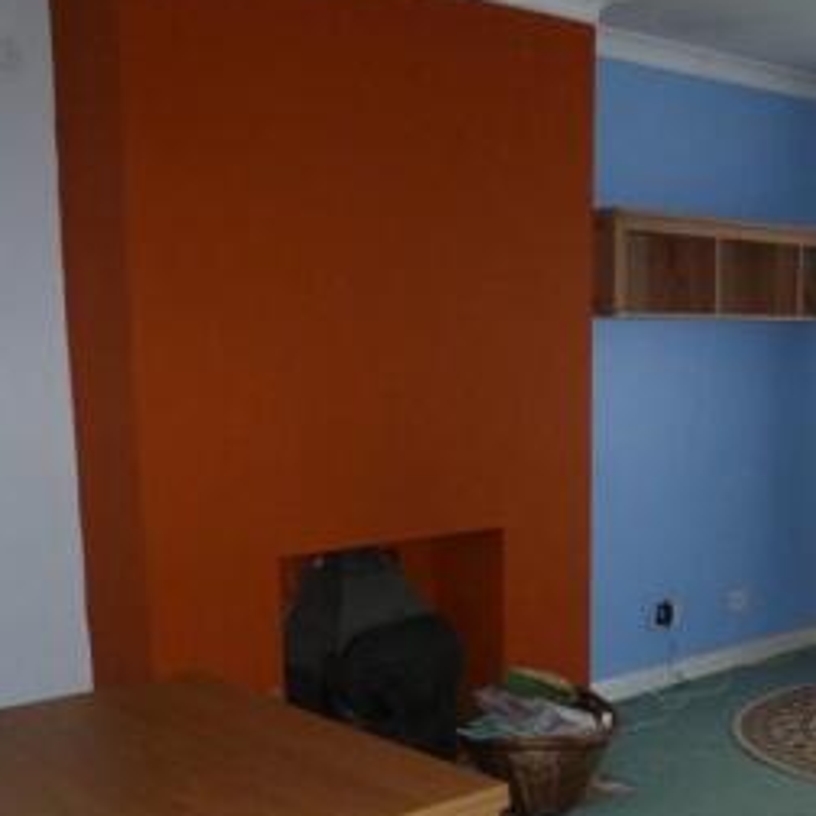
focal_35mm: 49
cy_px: 614
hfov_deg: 33.5
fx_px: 1307
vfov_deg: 34.0
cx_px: 675
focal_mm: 4.3
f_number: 3.3
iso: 320
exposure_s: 1/60
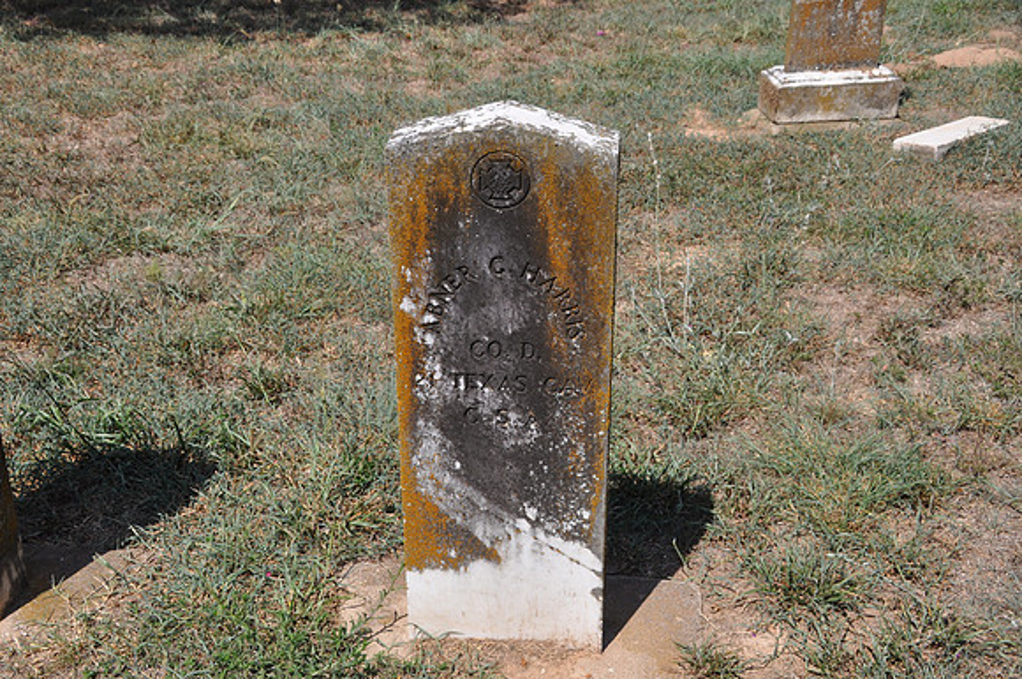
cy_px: 340
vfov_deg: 28.9
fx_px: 1318
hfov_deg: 42.4
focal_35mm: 46
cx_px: 511
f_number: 13
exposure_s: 1/160
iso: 200
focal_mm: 31
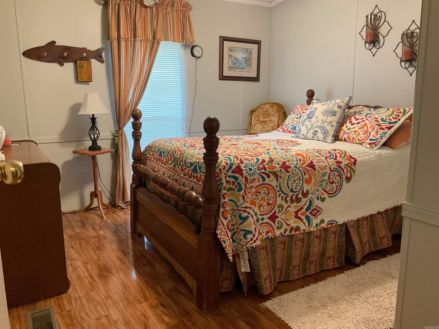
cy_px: 164
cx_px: 220
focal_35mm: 29
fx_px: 368
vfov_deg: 48.2
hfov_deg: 61.7
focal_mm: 3
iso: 160
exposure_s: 1/60
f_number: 1.8
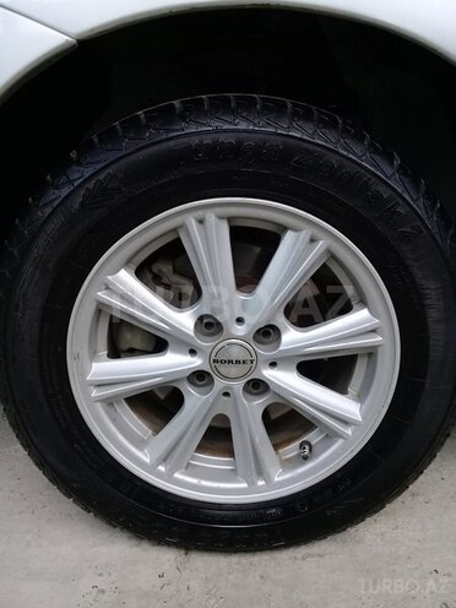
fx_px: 544
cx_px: 228
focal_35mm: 31
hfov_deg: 45.4
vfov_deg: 58.4
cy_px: 304
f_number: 2.2
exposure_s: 1/214
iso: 50
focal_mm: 3.3
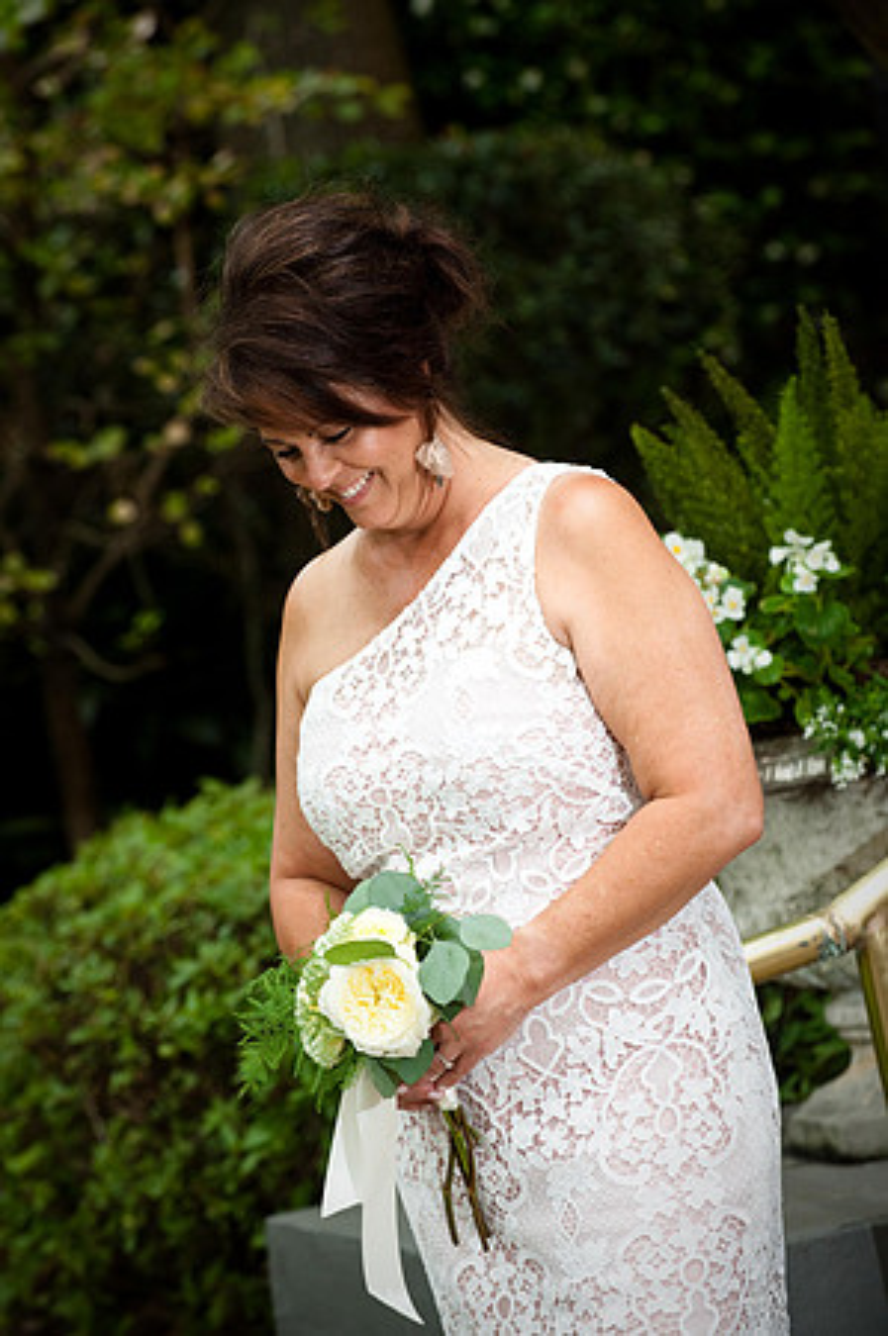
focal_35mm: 160
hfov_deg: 8.6
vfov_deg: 12.9
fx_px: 5933
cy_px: 668
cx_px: 444
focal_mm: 160
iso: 1250
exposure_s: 1/160
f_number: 5.6
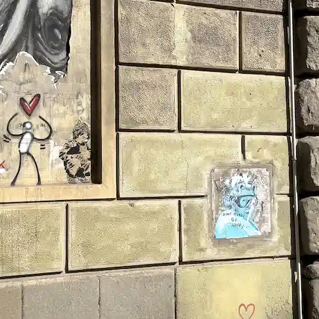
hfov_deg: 23.4
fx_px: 772
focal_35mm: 74
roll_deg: +0.8
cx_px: 173
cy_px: 121
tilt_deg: +4.5
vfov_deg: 23.3
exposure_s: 1/5128
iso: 64
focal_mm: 6.76
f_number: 1.78
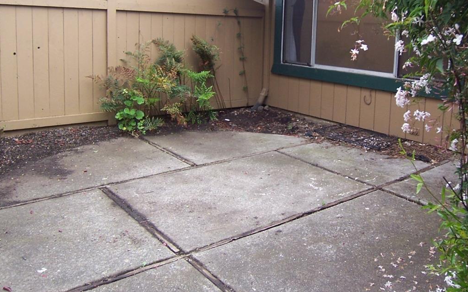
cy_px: 73
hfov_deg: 53.4
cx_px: 292
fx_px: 459
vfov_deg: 34.6
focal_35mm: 36
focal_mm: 3.8
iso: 64
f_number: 2.8
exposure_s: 1/60
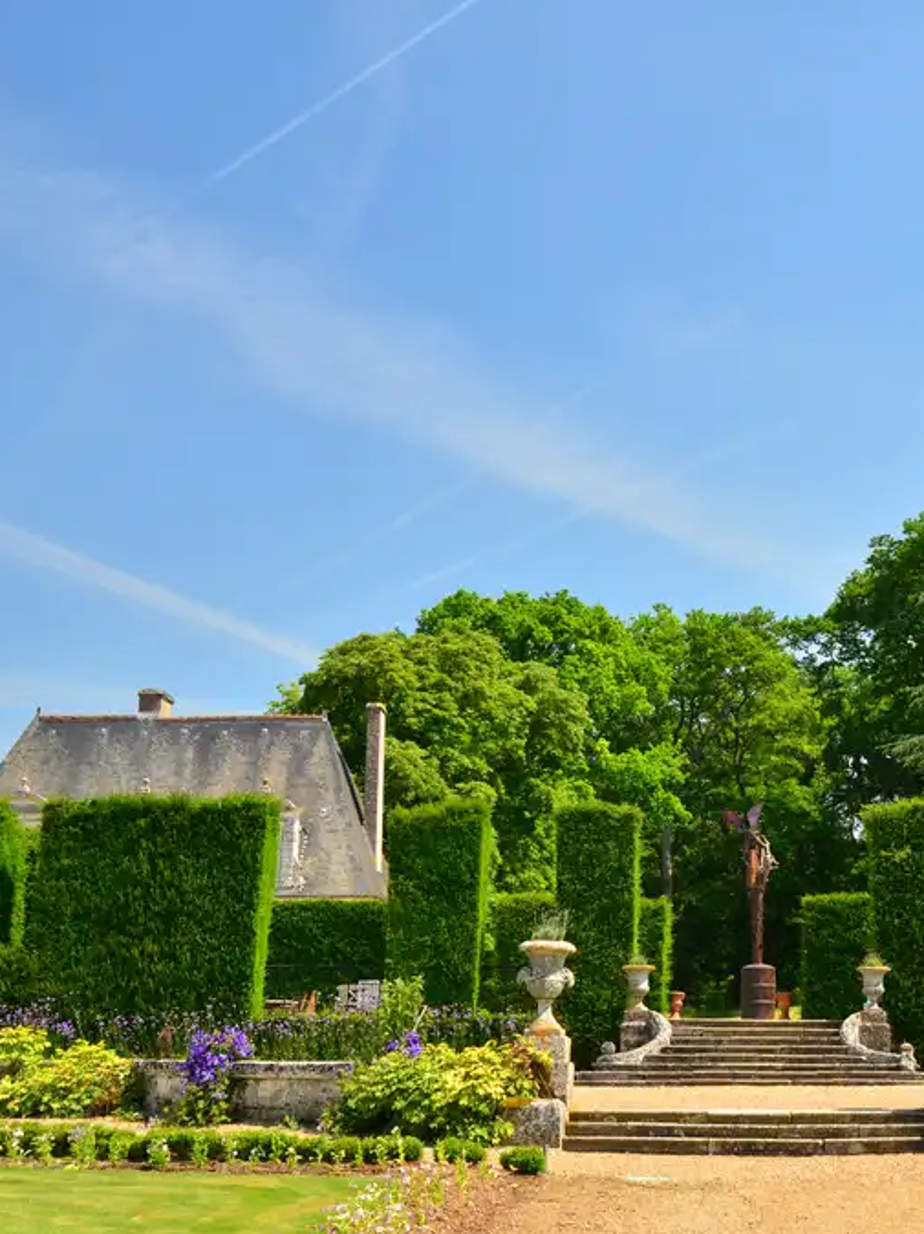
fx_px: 2030
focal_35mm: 57
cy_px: 623
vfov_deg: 33.8
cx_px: 772
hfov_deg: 25.1
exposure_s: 1/250
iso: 400
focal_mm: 26
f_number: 8
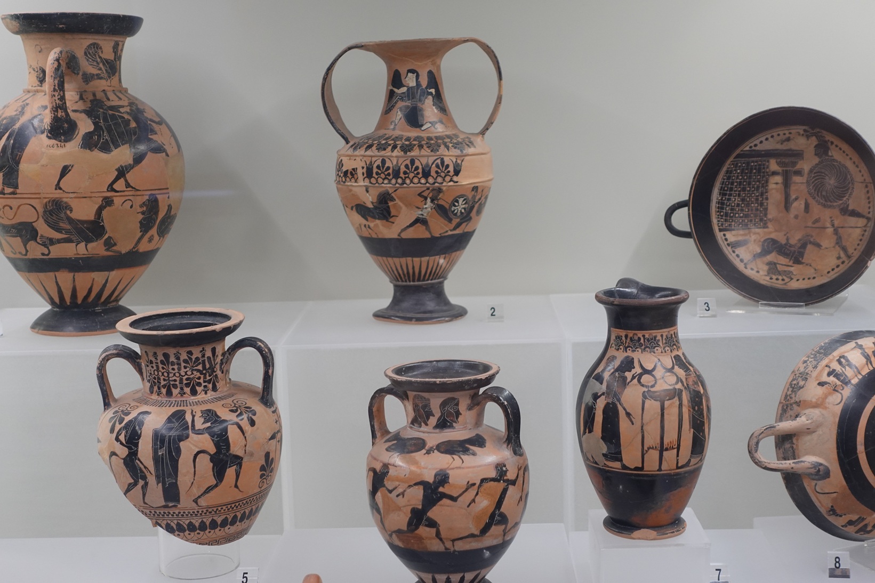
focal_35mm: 57
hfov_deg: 35.1
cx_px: 438
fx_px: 1385
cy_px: 292
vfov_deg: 23.8
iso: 500
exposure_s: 1/60
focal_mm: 20.81
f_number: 2.8
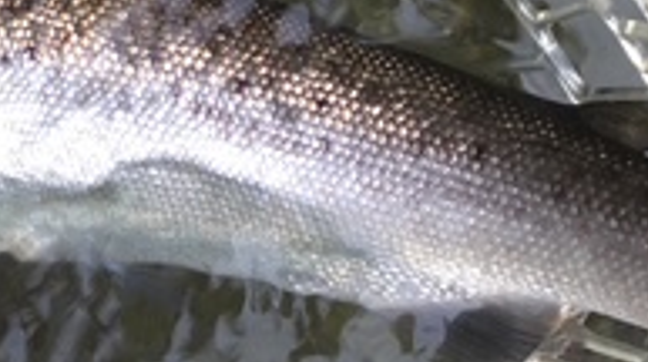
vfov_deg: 11.4
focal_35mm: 105
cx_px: 40
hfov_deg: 19.9
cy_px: 369
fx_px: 1802
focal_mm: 4.15
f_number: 2.2
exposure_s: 1/120
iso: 32
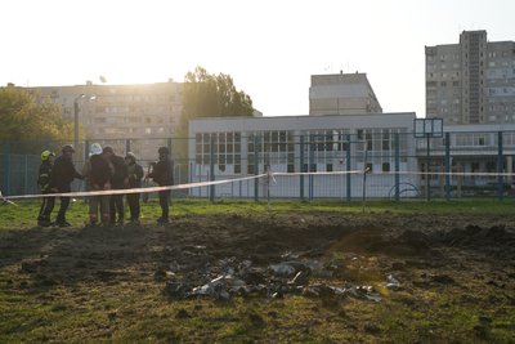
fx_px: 715
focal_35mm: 50
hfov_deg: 39.6
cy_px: 172
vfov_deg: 27.0
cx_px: 258
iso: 100
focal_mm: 50
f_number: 6.3
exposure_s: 1/250
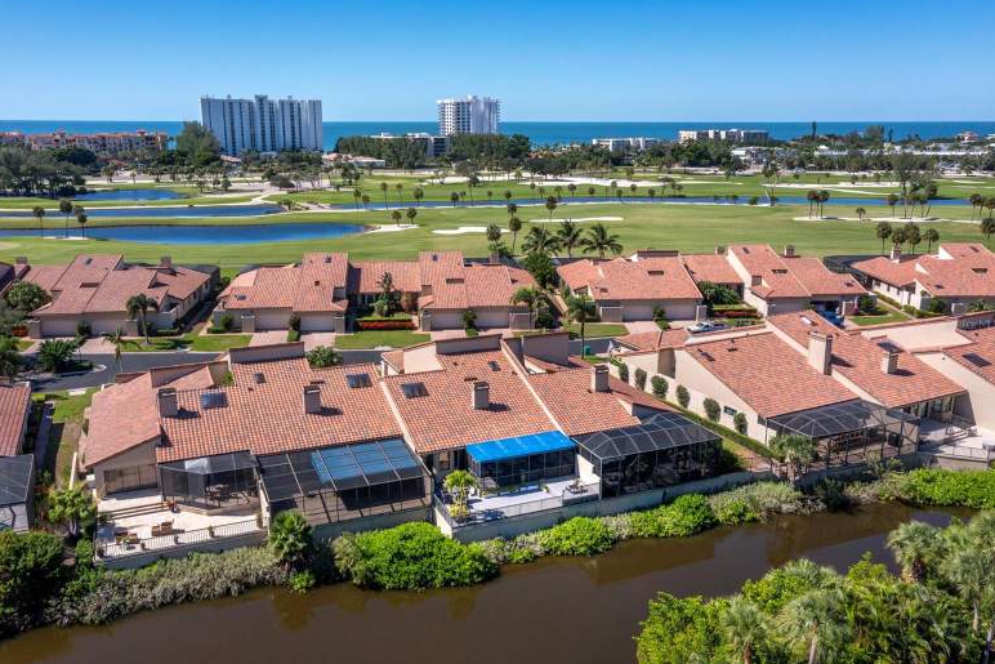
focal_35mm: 29
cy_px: 324
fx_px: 802
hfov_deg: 63.6
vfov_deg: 45.0
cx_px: 487
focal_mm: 10.26
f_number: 6.3
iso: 100
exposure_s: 1/800
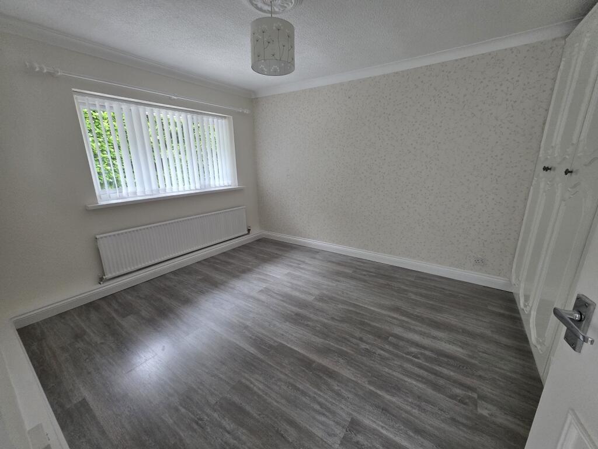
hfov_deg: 106.2
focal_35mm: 13
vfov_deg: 89.9
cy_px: 224
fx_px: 225
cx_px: 299
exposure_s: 1/100
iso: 125
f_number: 1.9
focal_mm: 2.2
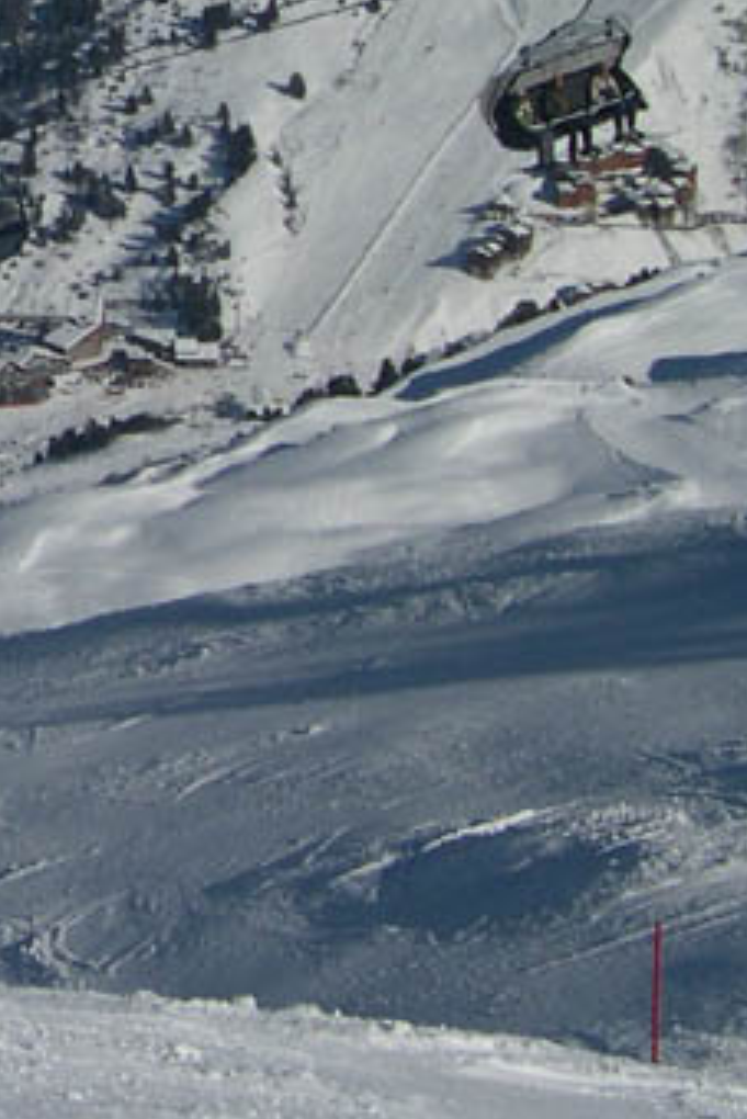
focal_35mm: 119
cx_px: -507
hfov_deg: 10.9
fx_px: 3700
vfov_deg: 16.8
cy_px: -33
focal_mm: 8
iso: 100
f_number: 7.6
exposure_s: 1/938
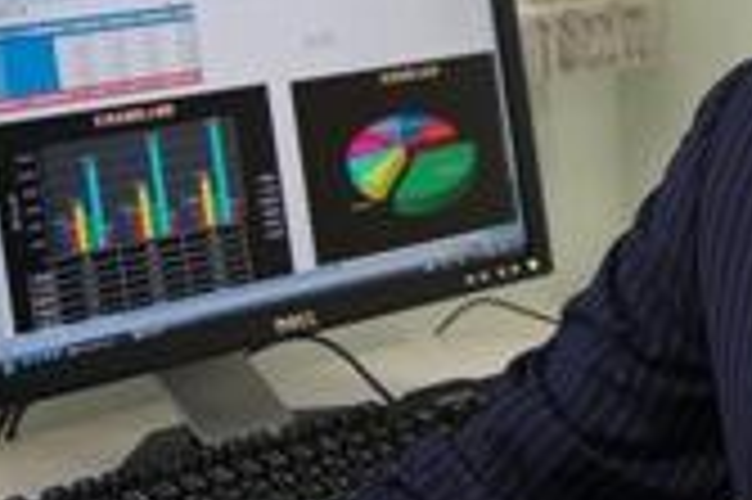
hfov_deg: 16.6
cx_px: 750
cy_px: -18
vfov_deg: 11.2
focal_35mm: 121
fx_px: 2525
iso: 400
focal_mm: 28
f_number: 4.2
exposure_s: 1/60
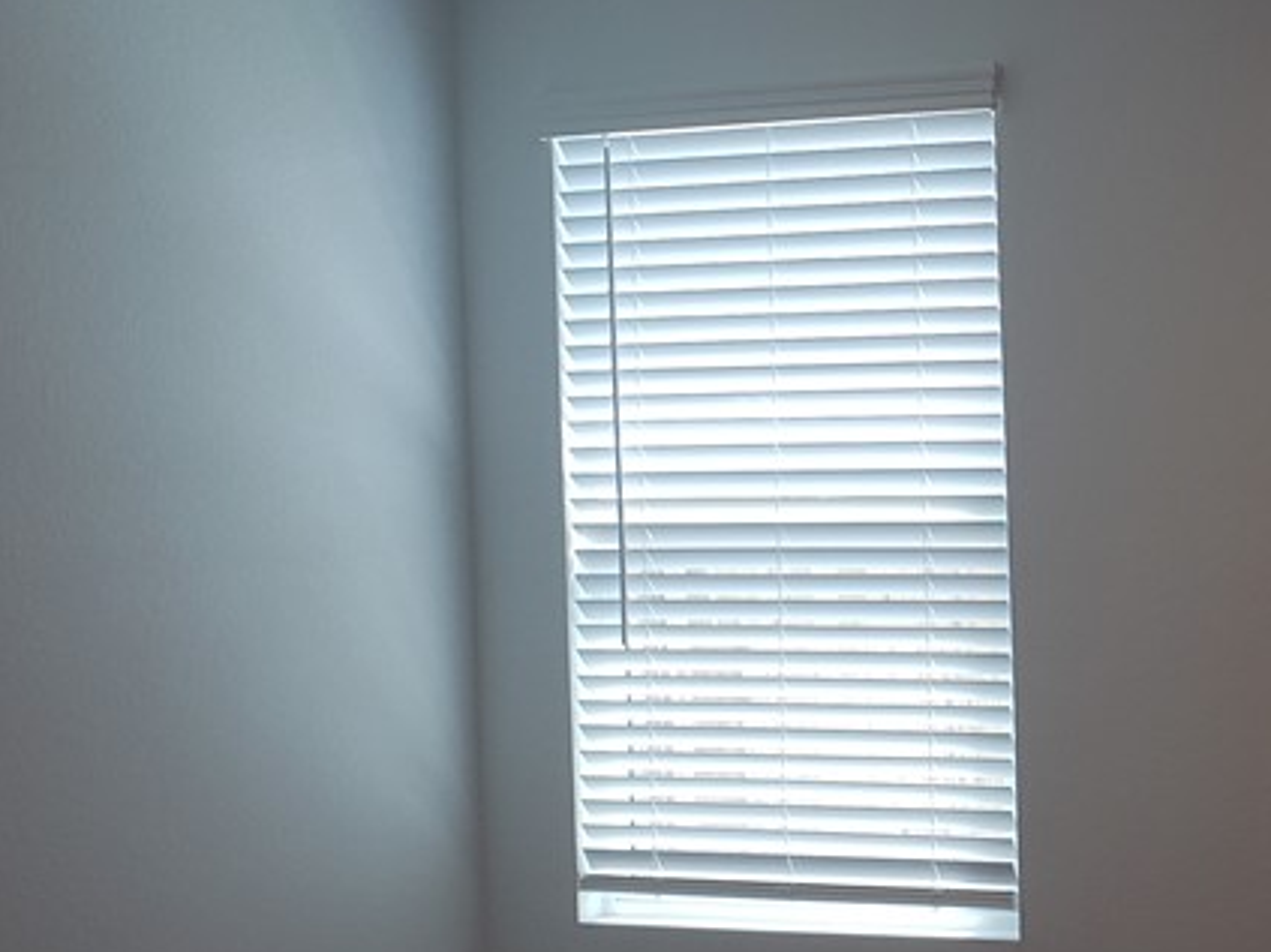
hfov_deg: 28.4
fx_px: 2313
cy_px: 610
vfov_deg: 23.2
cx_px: 1343
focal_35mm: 63
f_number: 2.4
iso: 64
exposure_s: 1/60
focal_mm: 4.3
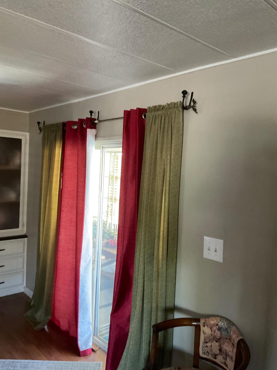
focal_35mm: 29
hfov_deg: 48.2
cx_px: 138
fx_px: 309
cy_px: 185
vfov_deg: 61.7
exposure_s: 1/40
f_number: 1.8
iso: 320
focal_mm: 3
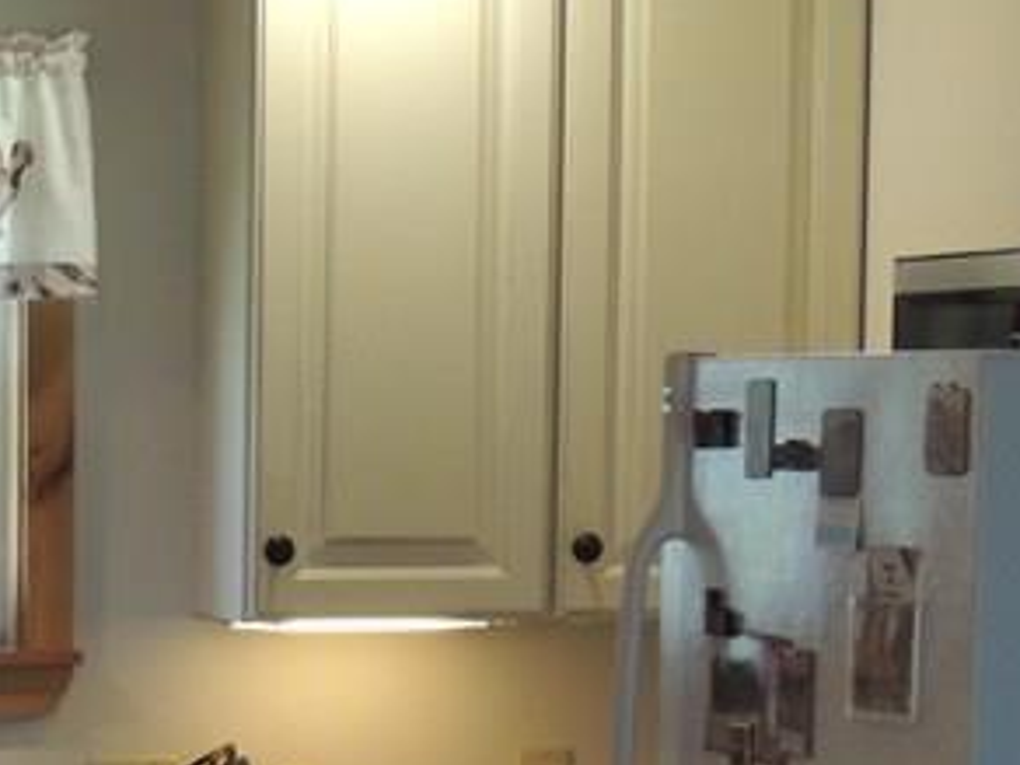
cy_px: 919
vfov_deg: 9.7
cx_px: -569
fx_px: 4449
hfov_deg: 12.4
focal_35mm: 151
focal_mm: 7.6
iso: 400
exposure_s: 1/40
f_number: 3.4
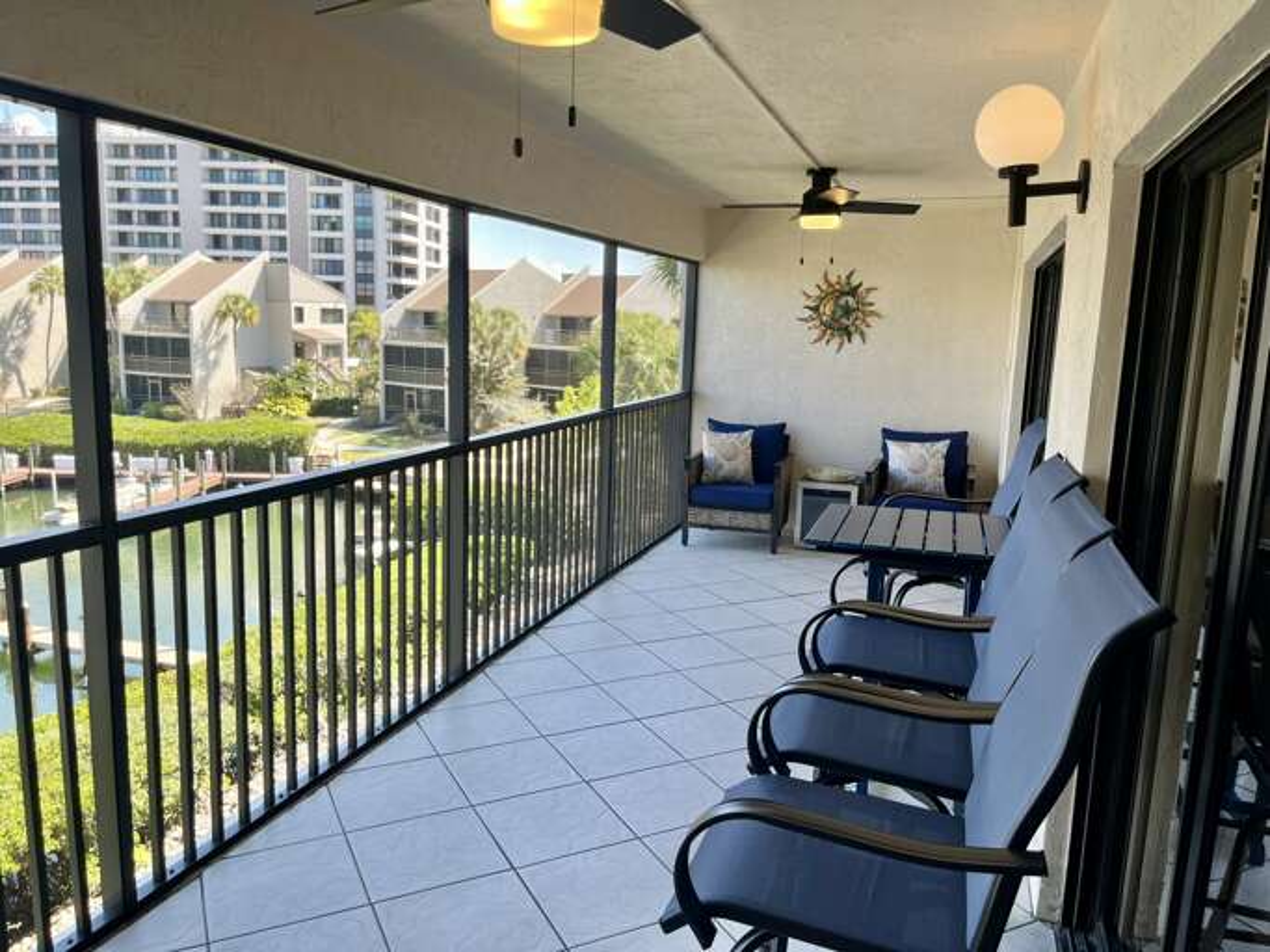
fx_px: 954
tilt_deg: -9.1
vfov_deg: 53.0
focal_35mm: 26
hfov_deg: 67.3
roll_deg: -2.1
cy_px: 476
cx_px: 635
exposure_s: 1/251
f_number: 1.6
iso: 40
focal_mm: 5.1
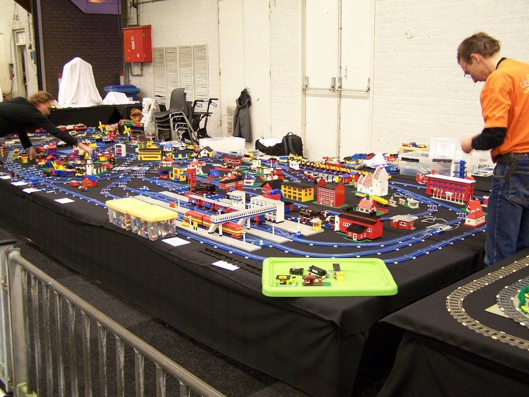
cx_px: 264
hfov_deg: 49.0
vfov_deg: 37.7
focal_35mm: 38
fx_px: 581
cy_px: 198
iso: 80
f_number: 2.8
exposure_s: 1/2
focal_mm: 6.3
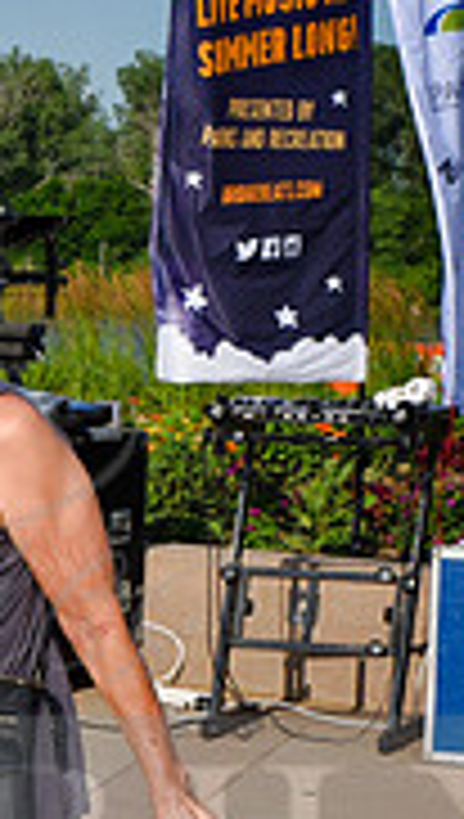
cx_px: -613
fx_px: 3484
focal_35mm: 160
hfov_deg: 7.2
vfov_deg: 13.4
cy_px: 650
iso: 200
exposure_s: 1/400
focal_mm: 48
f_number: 10
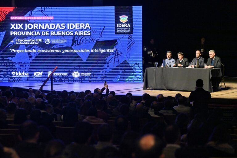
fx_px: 724
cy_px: 79
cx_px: 118
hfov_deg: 18.6
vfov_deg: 12.5
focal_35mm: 110
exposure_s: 1/250
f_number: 4
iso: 2000
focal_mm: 110
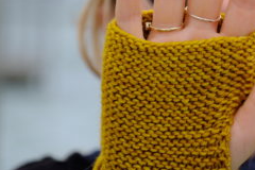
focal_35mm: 398
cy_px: 76
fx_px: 2819
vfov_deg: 3.5
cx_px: 302
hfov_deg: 5.2
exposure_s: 1/750
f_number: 5.6
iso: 400
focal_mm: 110
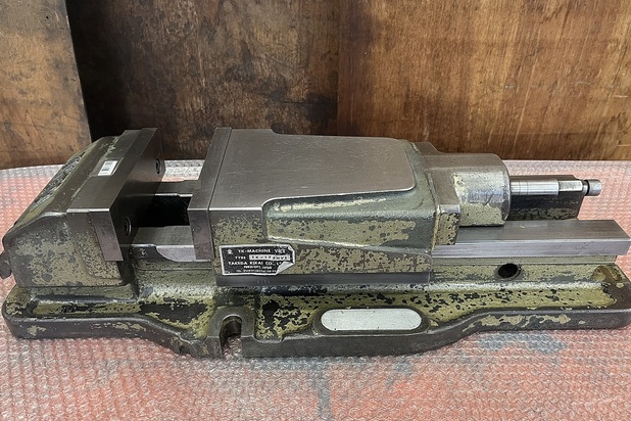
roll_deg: +0.8
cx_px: 318
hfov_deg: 65.5
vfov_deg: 46.3
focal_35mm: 28
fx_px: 491
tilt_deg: -36.4
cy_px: 232
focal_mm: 5.1
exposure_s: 1/60
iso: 160
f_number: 1.6
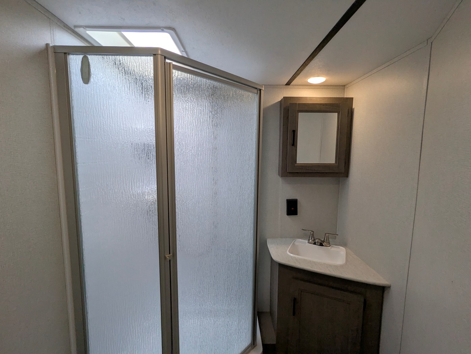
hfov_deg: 94.4
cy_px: 177
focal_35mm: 16
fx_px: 218
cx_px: 236
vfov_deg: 78.2
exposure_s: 1/280
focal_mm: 2.35
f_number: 2.2
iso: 115
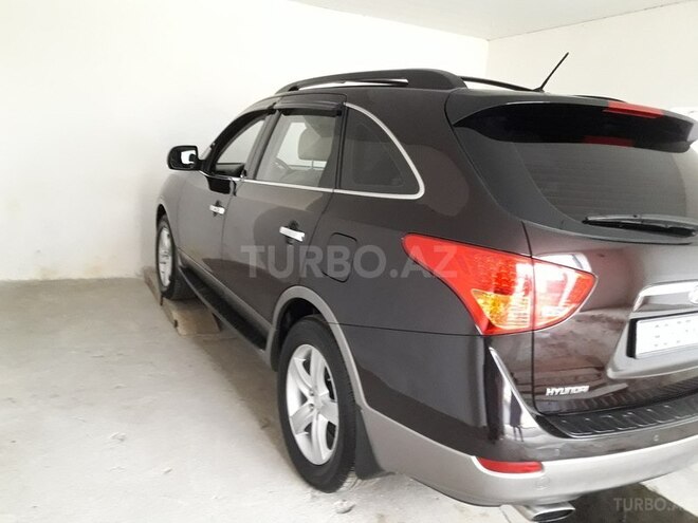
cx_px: 349
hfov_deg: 63.4
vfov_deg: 49.7
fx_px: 565
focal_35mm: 28
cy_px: 262
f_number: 1.9
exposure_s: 1/17
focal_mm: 3.7
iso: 400
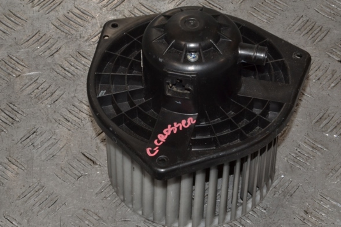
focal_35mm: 104
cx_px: 170
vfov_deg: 13.1
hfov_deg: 19.7
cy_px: 119
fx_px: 984
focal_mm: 58
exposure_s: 1/60
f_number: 32
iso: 800
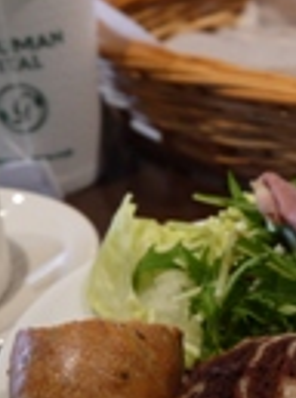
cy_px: 327
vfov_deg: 23.0
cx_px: 327
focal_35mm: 84
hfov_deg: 16.9
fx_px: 963
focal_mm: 15
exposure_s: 1/60
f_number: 3.9
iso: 400
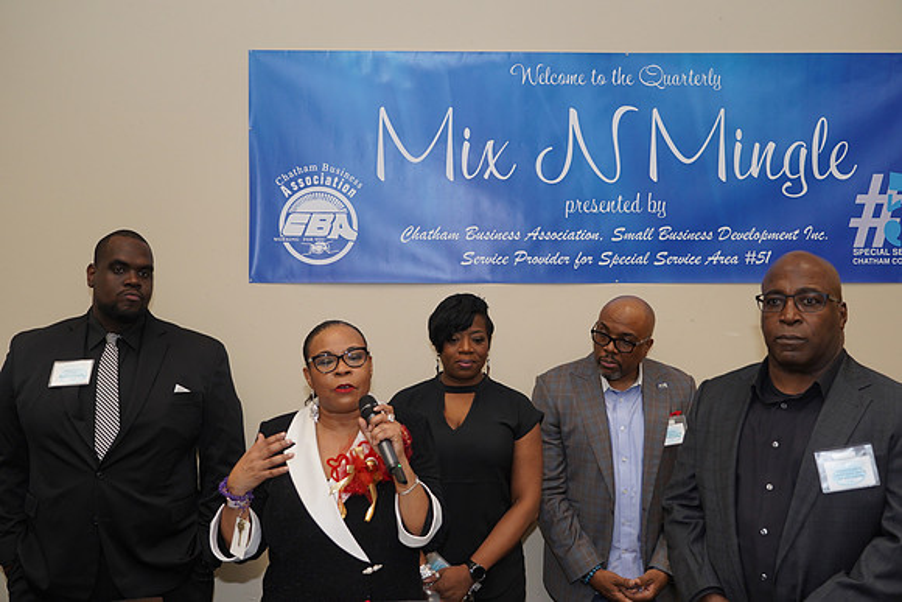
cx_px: 451
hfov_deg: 48.4
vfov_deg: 33.4
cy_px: 301
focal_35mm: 40
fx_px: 1002
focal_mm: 40
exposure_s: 1/200
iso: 800
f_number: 4
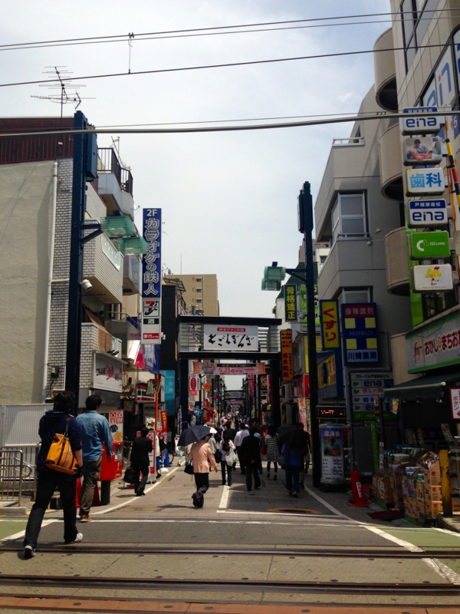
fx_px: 585
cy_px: 307
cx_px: 230
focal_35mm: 33
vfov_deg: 55.4
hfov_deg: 42.9
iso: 50
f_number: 2.4
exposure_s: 1/3195
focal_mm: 4.12
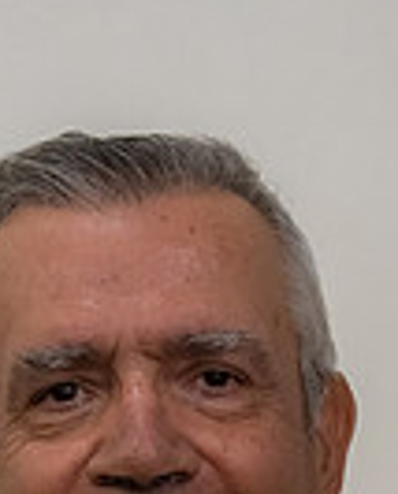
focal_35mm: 479
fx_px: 7029
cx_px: 153
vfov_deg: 4.0
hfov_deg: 3.2
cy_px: 754
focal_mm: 151
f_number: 4.5
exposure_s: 1/80
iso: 4000
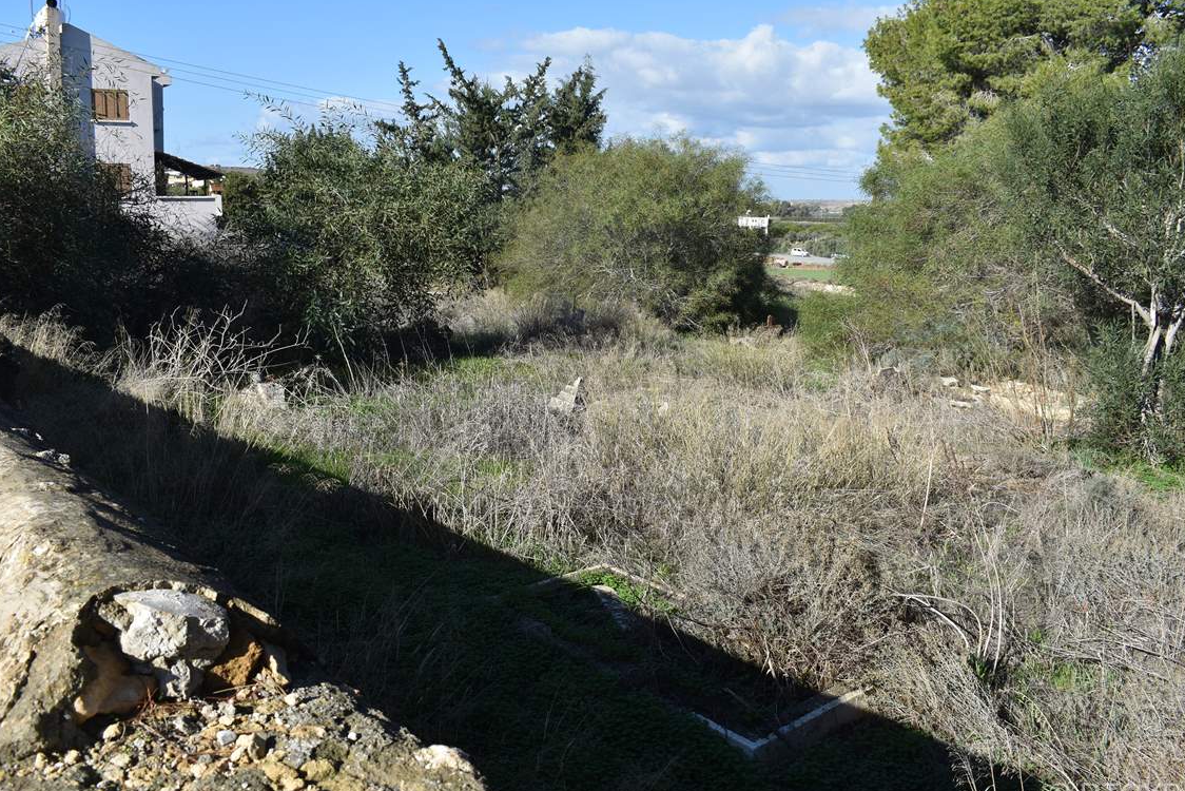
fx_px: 1054
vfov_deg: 41.1
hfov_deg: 58.7
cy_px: 392
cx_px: 576
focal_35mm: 32
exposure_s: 1/250
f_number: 8
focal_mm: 20
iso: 100
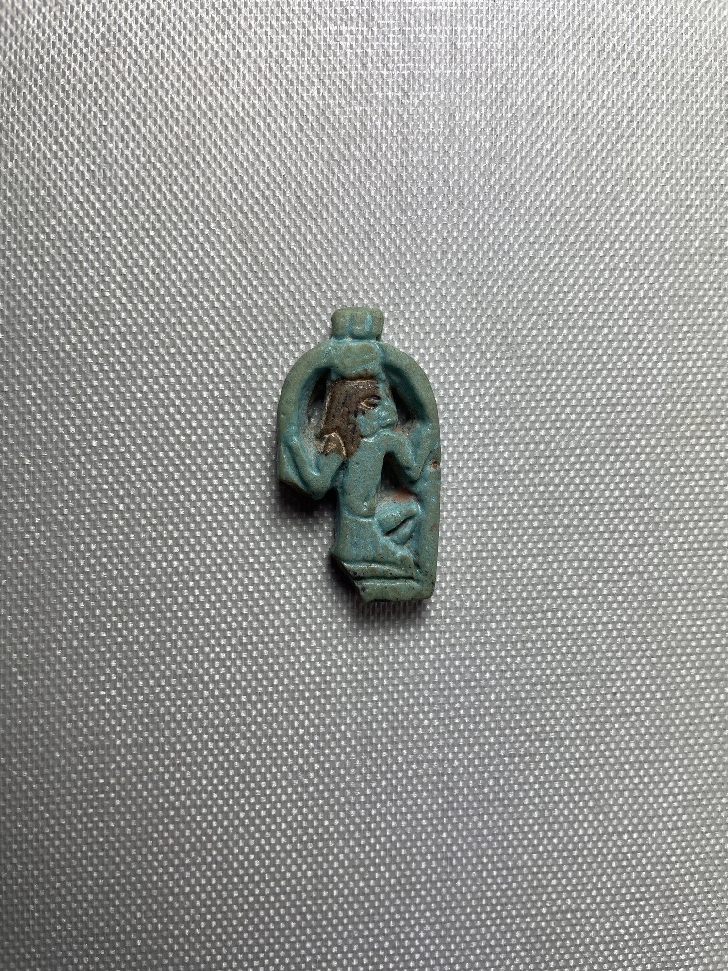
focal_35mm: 26
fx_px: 729
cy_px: 486
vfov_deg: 67.3
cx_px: 364
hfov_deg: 53.1
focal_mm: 4.2
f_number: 1.6
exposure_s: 1/314
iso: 32
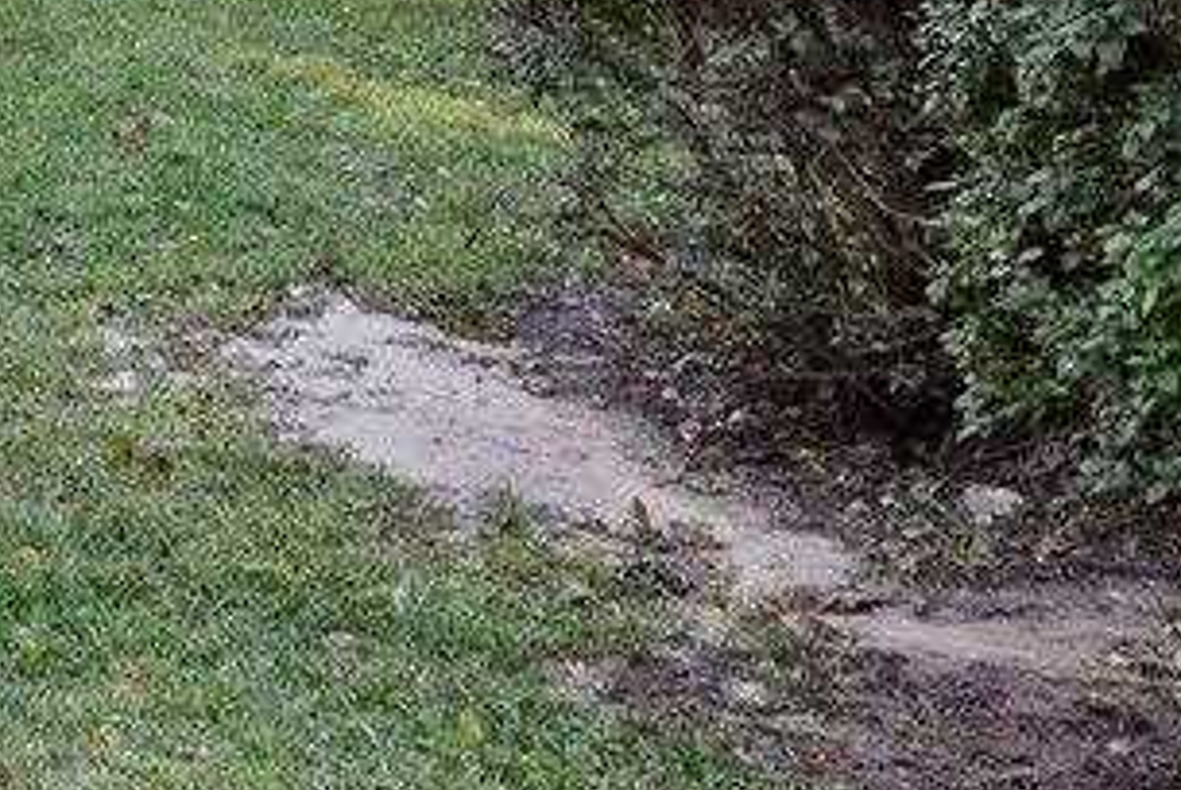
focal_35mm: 114
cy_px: -699
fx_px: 3743
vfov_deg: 11.1
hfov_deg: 14.5
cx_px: -1278
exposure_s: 1/4
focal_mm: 17
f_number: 9
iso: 100
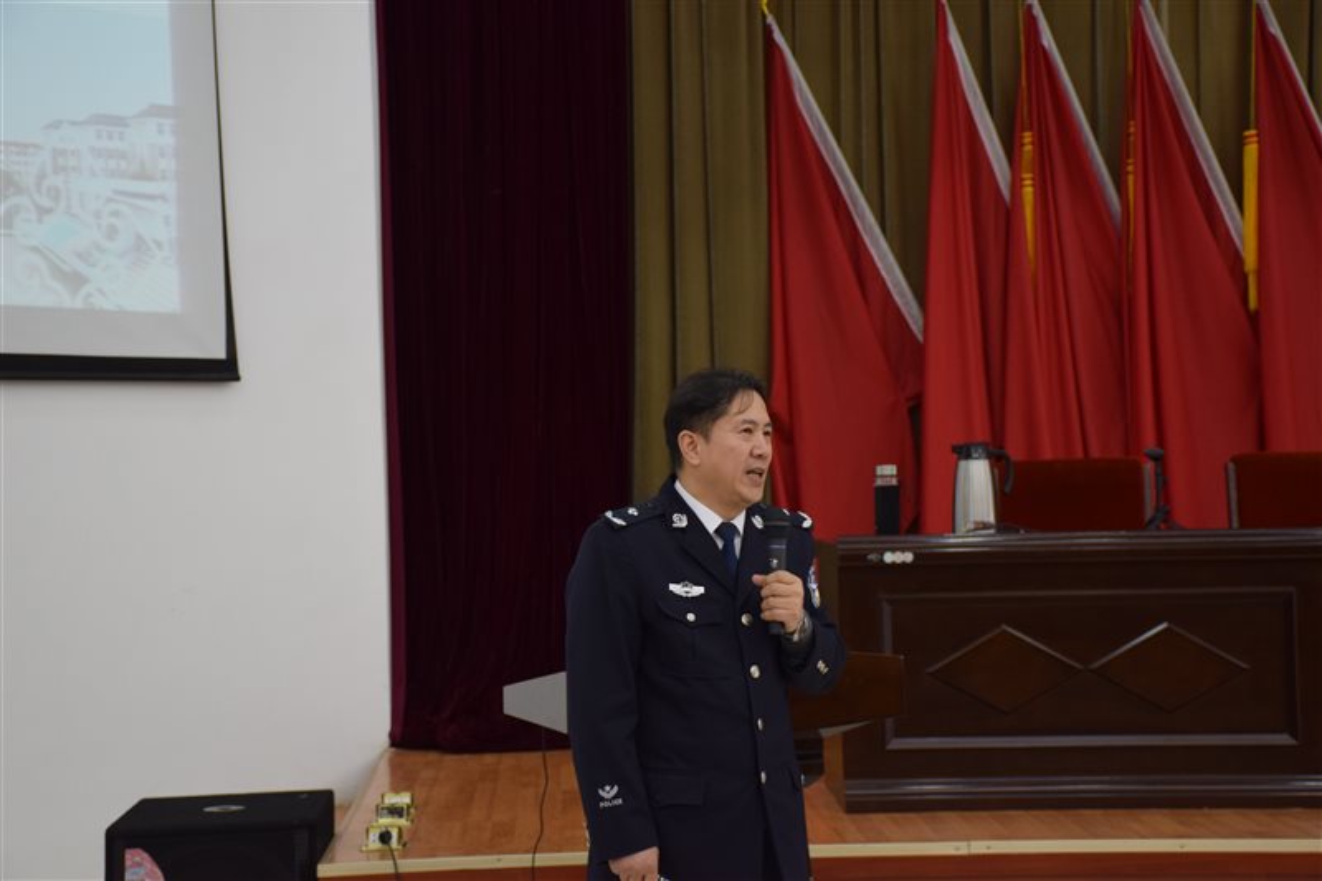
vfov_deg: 20.2
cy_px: 440
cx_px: 661
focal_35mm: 68
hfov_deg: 29.9
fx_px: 2478
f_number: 4.5
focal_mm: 45
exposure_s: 1/60
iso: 1000
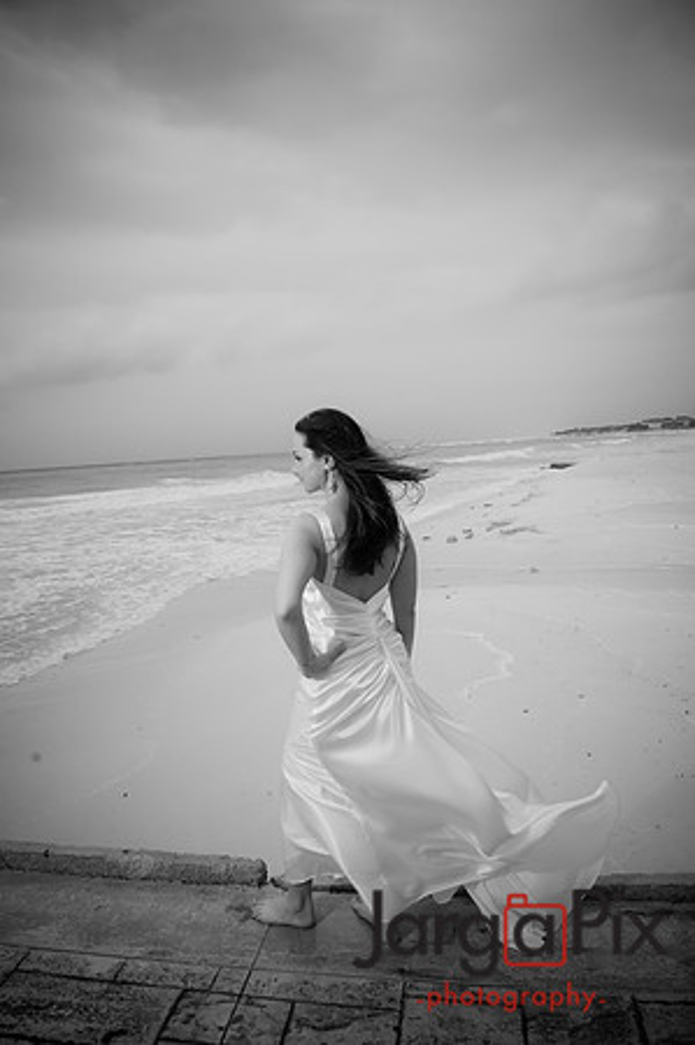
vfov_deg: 73.8
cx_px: 348
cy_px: 522
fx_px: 697
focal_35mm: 24
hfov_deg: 53.0
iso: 800
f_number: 8
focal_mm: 24
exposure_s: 1/125
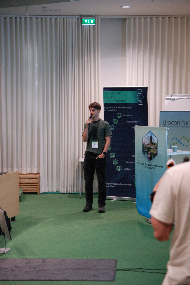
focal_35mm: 75
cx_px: 95
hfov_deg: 18.2
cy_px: 142
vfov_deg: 27.0
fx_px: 595
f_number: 2.8
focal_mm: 50
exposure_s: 1/125
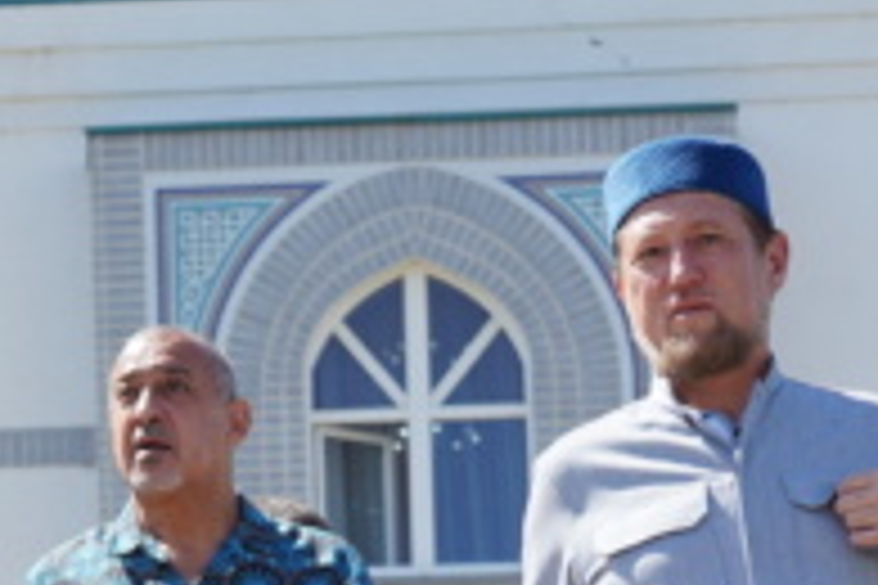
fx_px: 4877
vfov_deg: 6.8
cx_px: 68
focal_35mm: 200
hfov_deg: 10.2
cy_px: 925
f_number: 4
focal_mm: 38
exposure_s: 1/1000
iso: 160
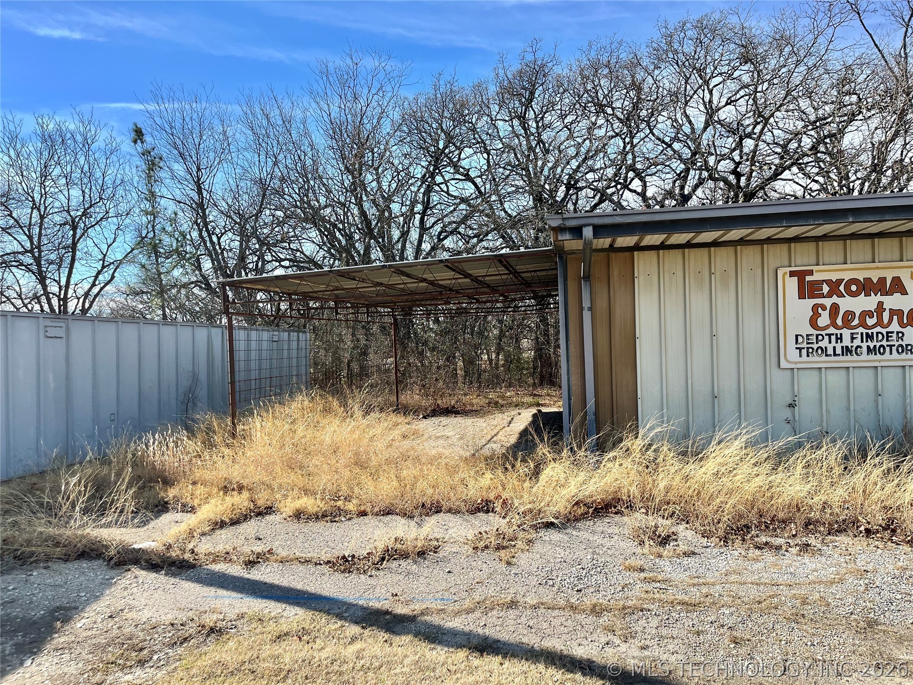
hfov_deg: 67.3
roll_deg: +1.8
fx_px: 686
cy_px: 342
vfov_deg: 53.1
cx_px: 456
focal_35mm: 26
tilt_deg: -1.1
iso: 50
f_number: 1.6
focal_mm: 5.1
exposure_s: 1/1957
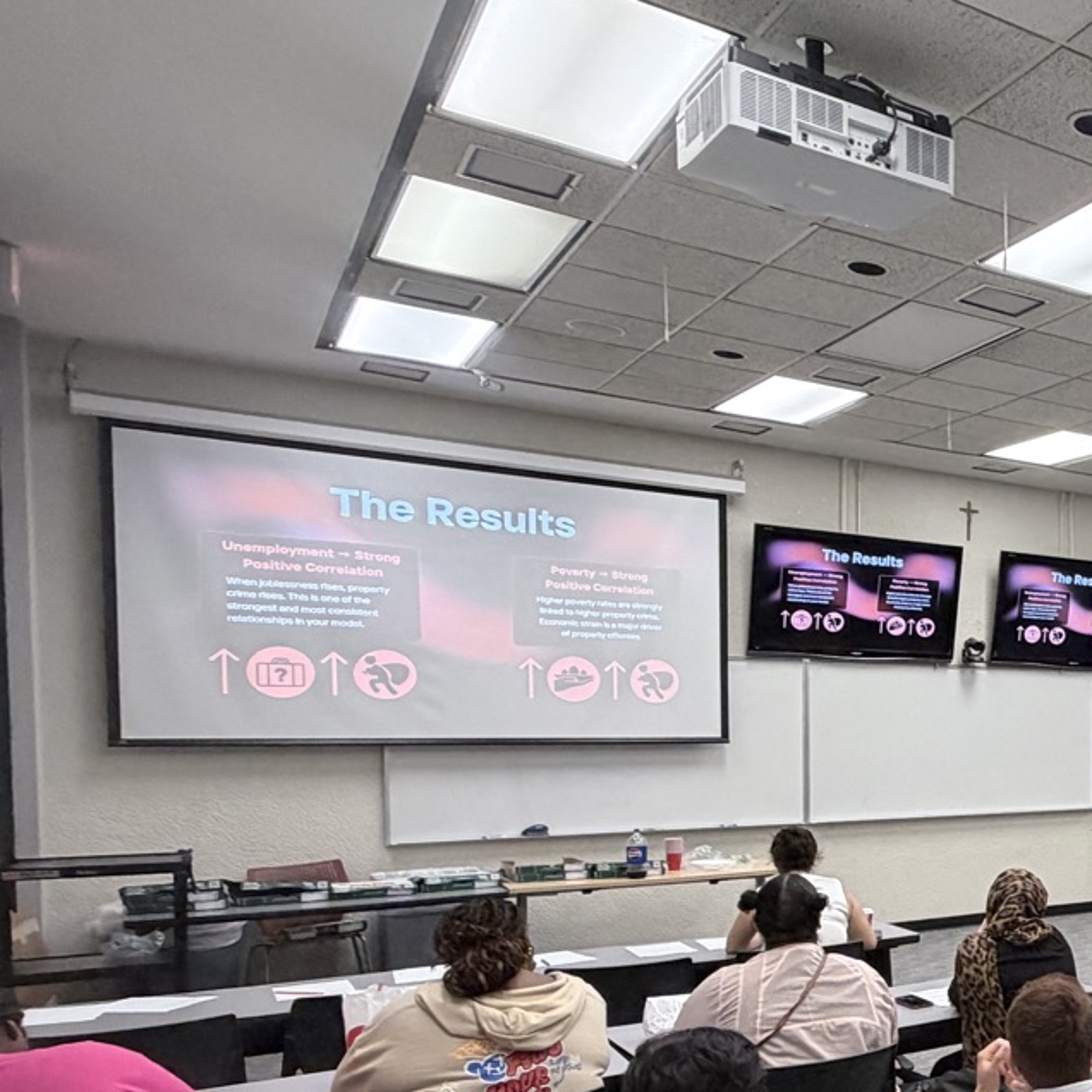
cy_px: 767
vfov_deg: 46.1
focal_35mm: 35
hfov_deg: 34.7
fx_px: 1249
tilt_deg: -3.3
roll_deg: -0.5
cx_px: 1386
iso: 250
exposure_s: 1/120
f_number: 2.2
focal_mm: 2.22
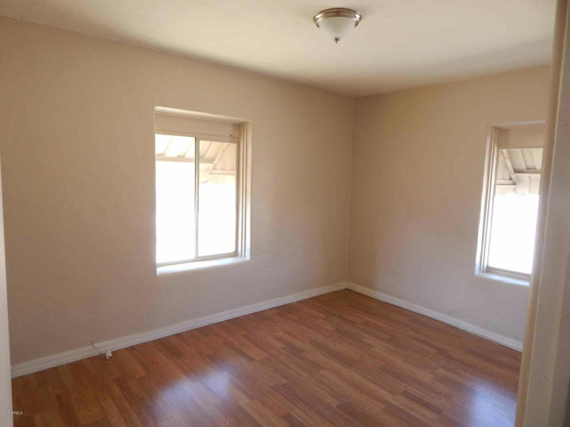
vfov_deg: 61.1
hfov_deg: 76.4
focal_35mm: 22
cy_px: 214
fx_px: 362
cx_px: 285
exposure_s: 1/50
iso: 125
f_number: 3
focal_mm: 4
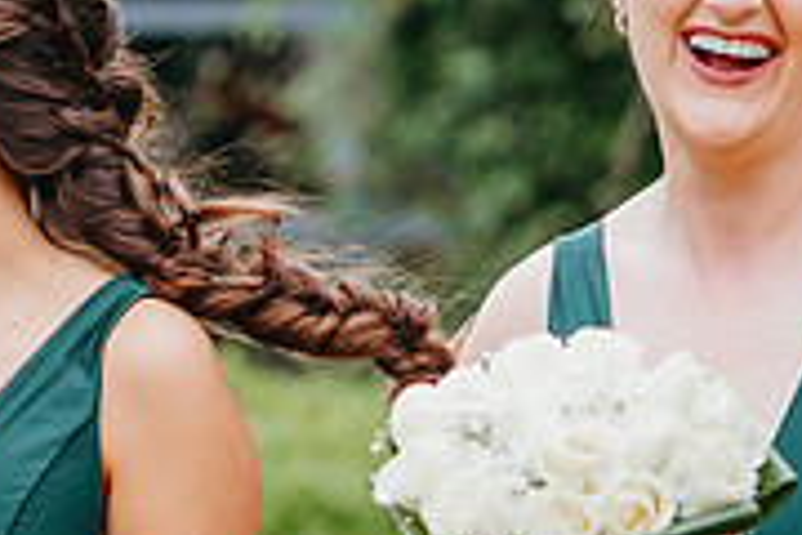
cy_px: 573
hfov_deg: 7.5
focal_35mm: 274
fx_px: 6104
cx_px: -120
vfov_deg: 5.0
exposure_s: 1/640
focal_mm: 85
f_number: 2.8
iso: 125
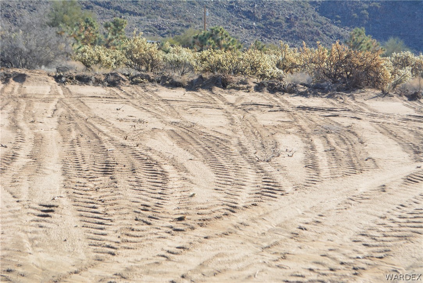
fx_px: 970
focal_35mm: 82
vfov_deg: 16.6
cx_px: 212
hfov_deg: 24.6
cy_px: 142
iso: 100
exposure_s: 1/125
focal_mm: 55
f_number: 8
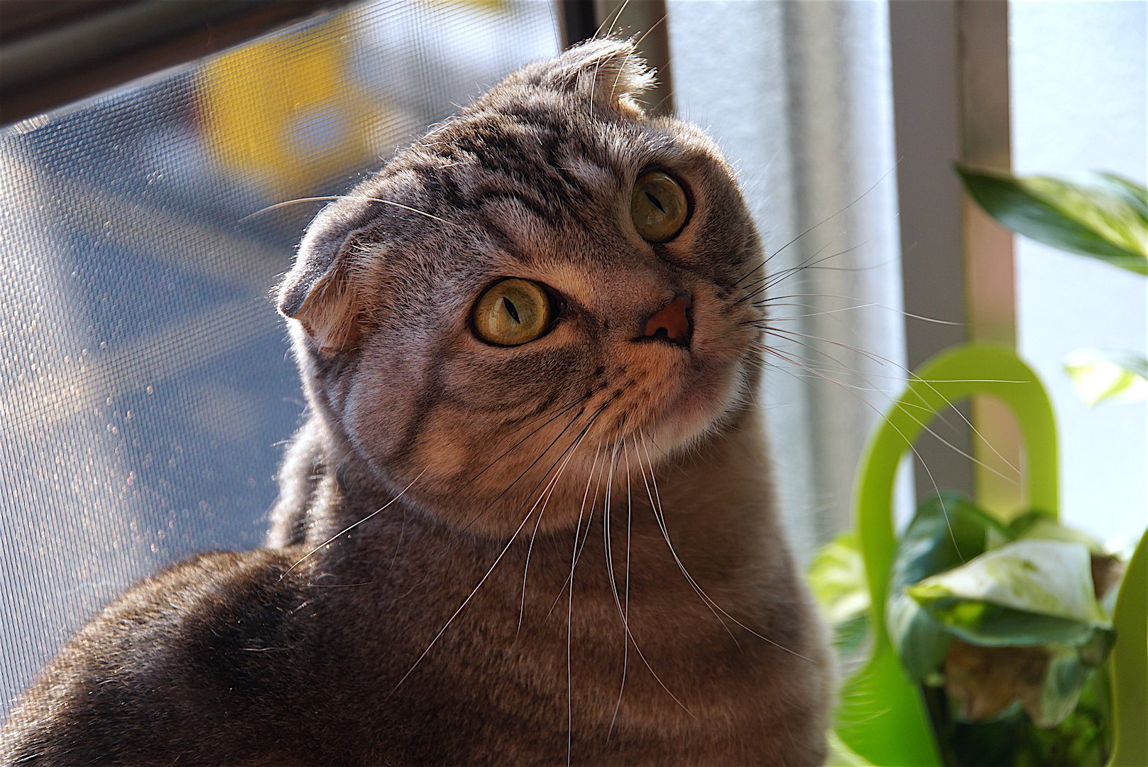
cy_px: 384
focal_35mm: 112
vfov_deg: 12.2
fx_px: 3589
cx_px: 574
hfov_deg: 18.2
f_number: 5.6
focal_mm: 75
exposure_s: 1/160
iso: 200
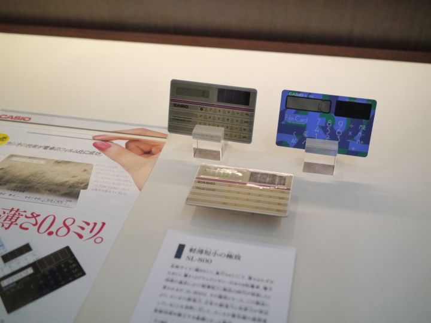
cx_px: 216
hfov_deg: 46.8
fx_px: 498
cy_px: 162
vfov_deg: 36.0
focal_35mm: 40
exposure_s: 1/1300
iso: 1600
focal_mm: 20
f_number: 2.2
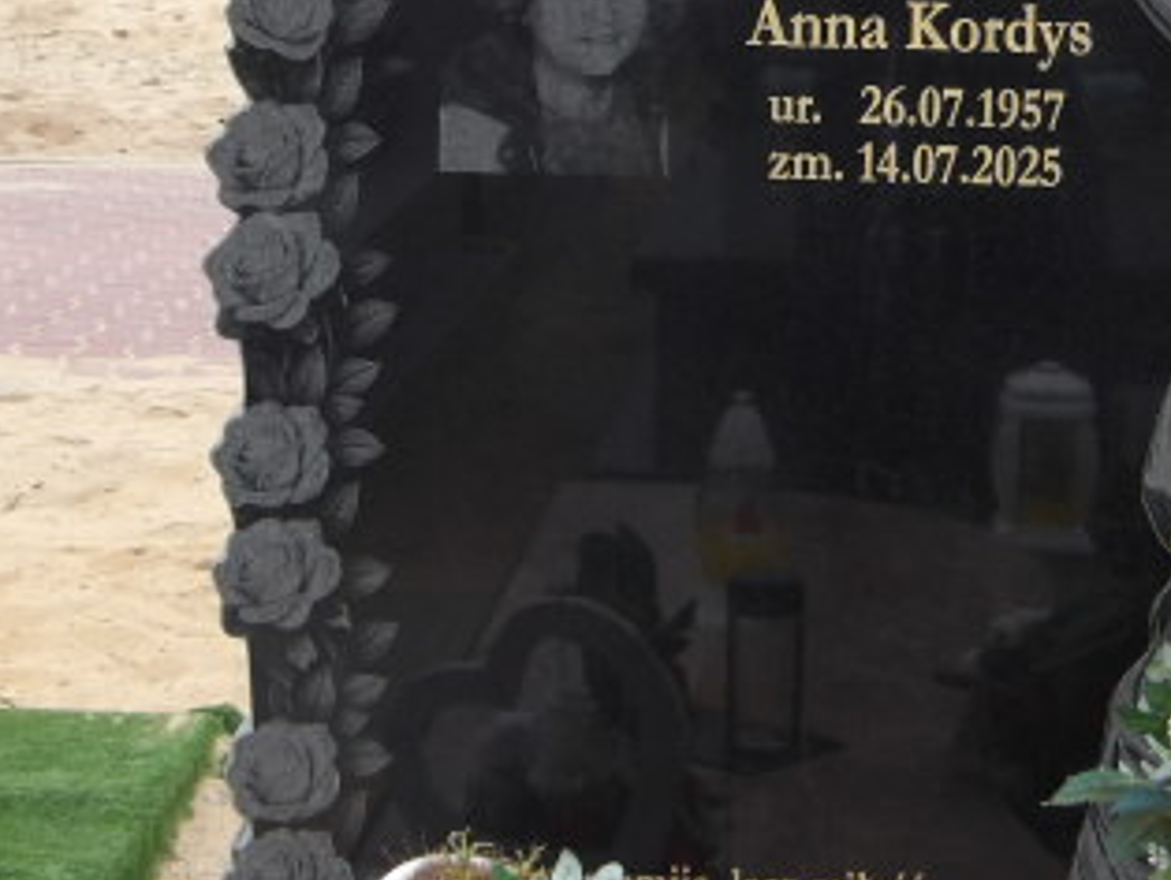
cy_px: 205
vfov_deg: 13.7
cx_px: 850
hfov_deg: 18.1
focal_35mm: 108
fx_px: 3656
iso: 100
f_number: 4.2
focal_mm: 9.4
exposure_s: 1/311
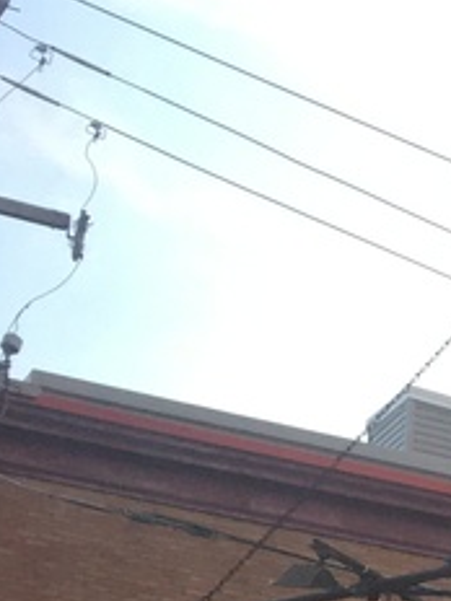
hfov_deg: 8.9
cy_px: 808
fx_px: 2606
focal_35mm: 150
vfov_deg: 12.7
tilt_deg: +14.5
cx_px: 1112
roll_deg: +0.8
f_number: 2.2
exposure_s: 1/120
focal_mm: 4.15
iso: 40
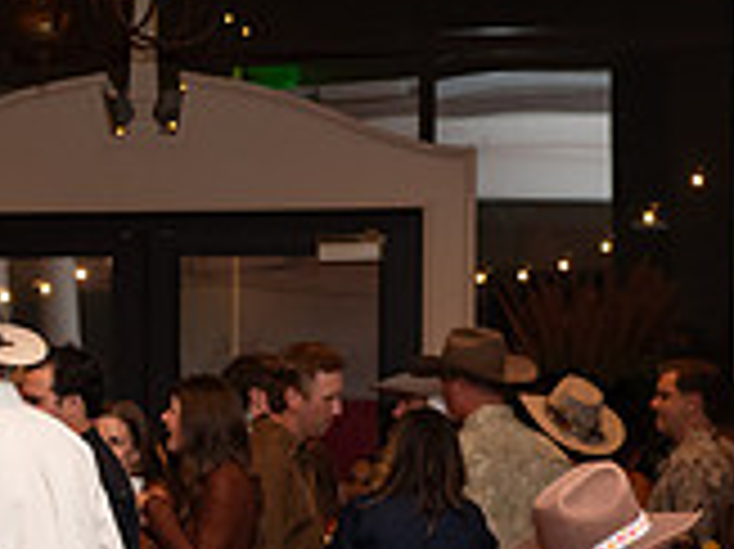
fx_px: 5255
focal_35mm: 248
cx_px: -140
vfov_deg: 5.9
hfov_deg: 7.9
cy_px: 767
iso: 3200
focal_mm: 70
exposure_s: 1/80
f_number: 5.6
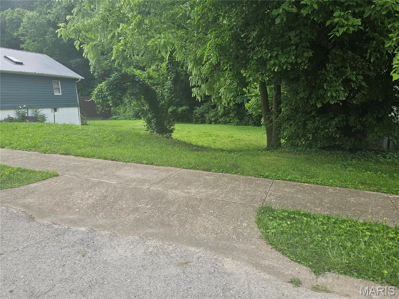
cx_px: 200
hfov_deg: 73.9
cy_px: 150
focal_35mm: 23
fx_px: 265
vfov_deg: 58.9
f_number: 1.8
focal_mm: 5.4
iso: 25
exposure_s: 1/479
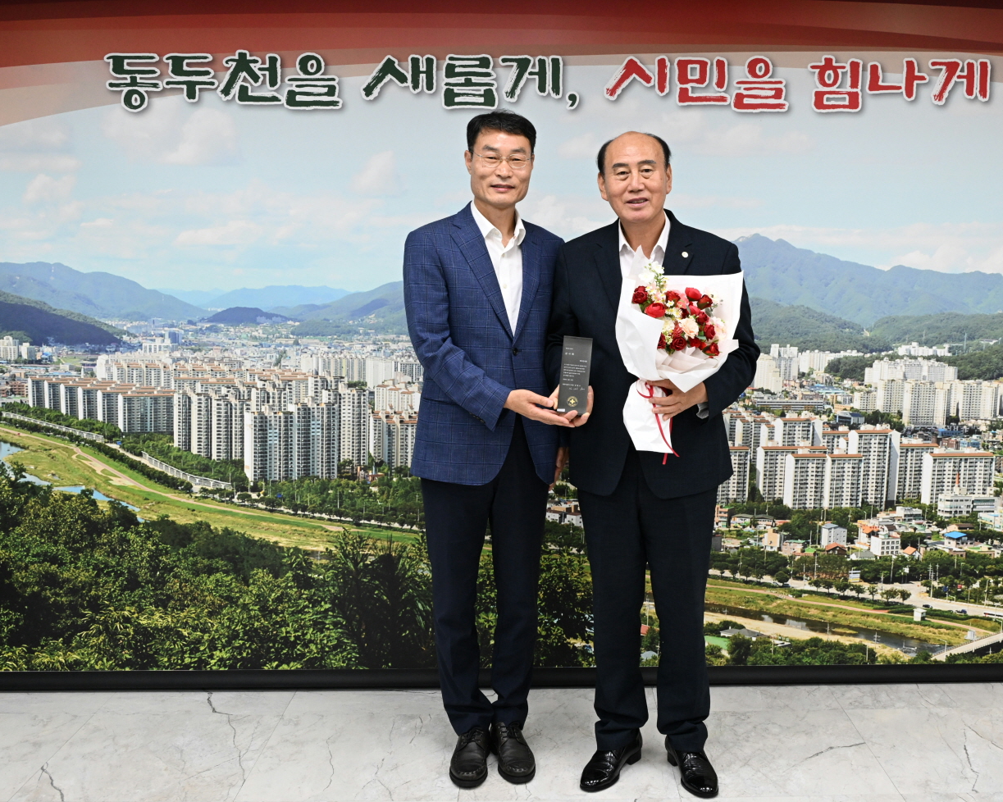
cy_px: 402
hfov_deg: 47.8
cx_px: 568
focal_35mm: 38
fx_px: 1128
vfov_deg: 39.1
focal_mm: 33
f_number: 10
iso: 2000
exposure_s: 1/100
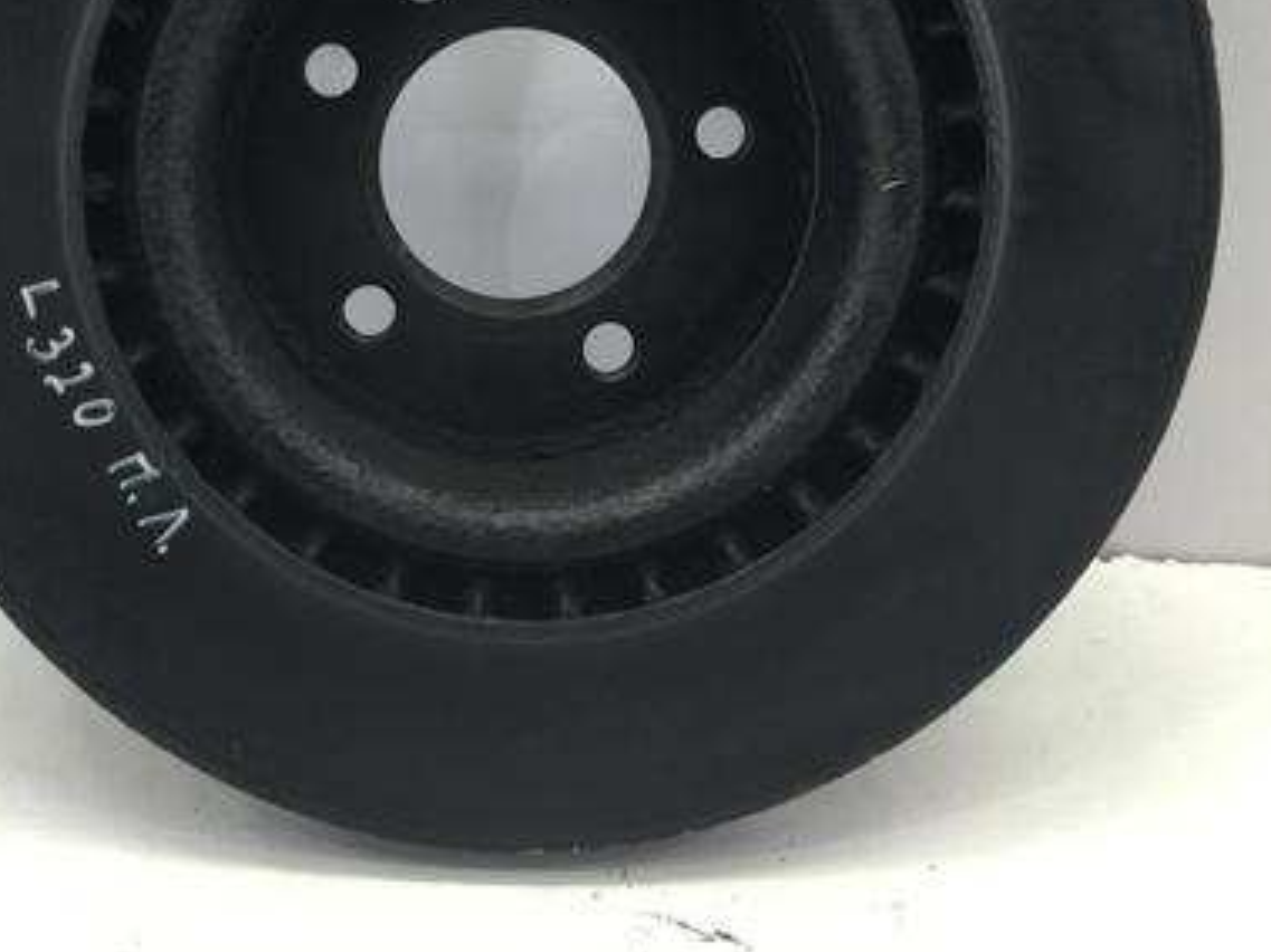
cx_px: 409
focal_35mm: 49
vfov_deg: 29.0
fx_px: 1799
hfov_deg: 38.4
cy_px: 191
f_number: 2.2
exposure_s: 1/50
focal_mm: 4.15
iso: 25
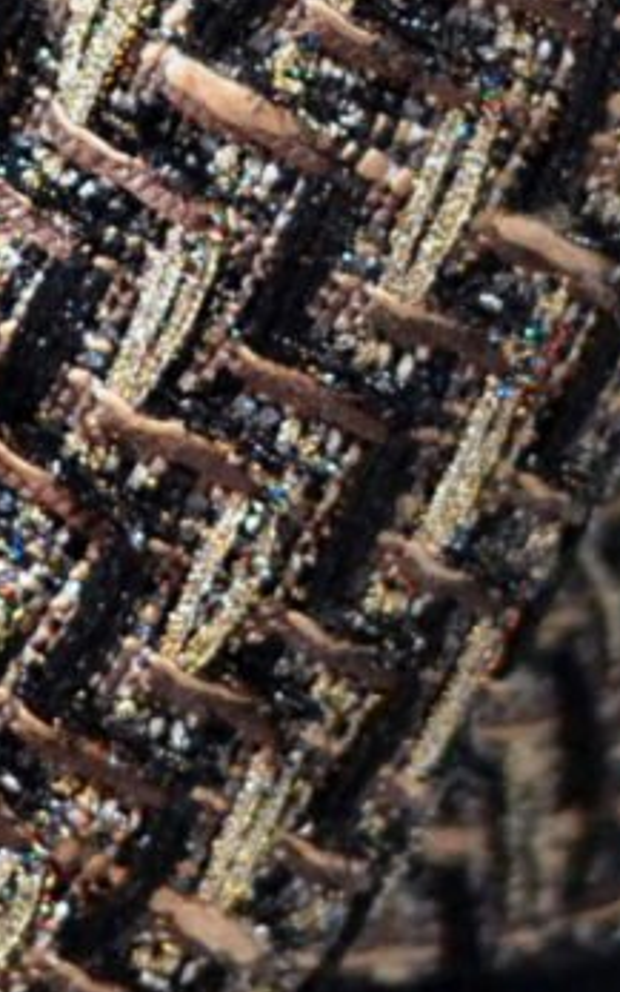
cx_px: 320
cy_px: -369
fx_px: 10729
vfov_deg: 5.3
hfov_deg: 3.3
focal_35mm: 397
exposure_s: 1/200
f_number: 2
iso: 3200
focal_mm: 50
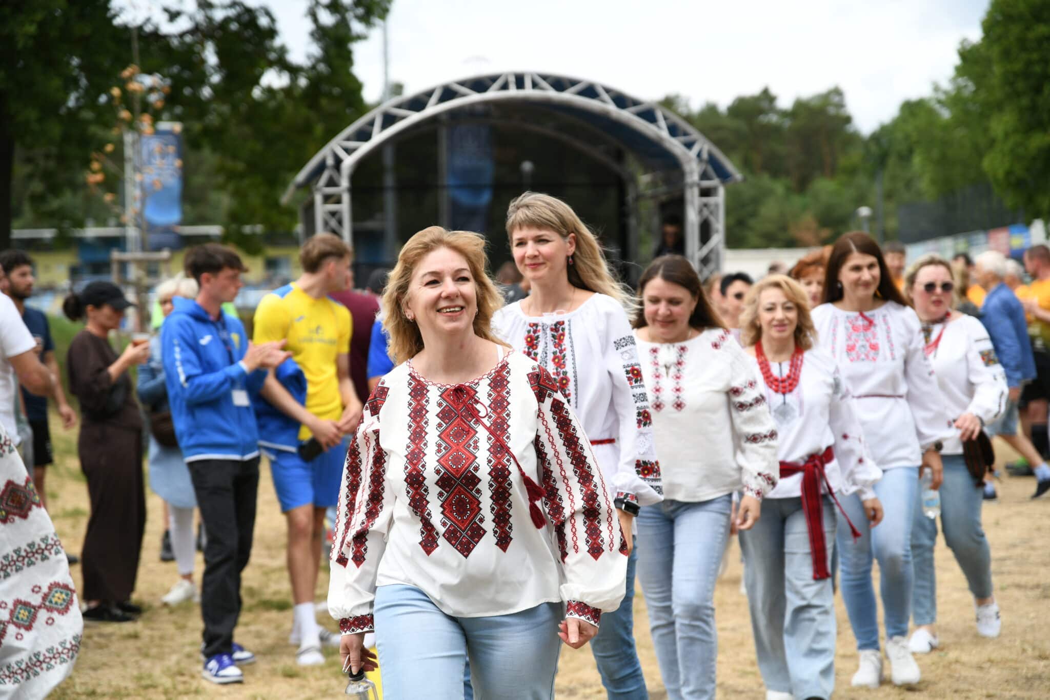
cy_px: 350
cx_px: 525
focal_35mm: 70
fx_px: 2041
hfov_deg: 28.8
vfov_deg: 19.5
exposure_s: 1/1250
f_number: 2.8
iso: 160
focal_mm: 70
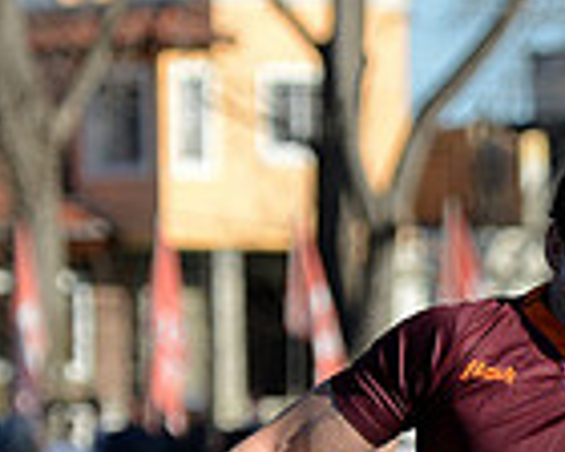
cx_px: 226
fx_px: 9130
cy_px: 769
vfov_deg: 2.8
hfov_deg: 3.5
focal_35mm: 546
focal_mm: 140
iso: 500
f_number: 4
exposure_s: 1/2000
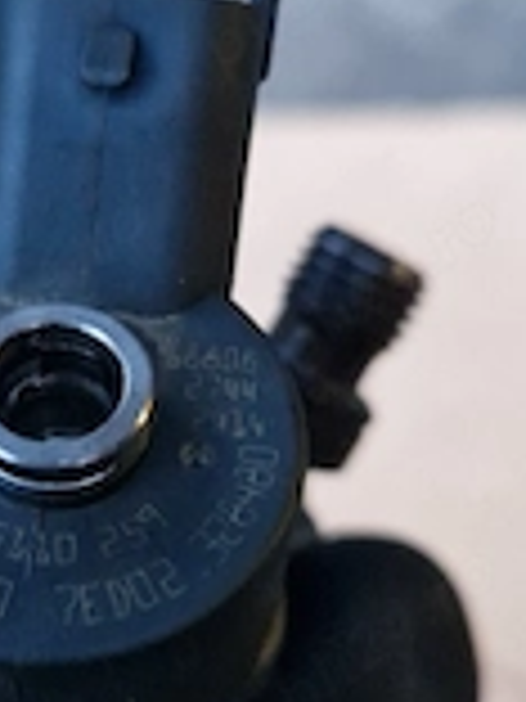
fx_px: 1195
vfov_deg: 32.7
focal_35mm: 59
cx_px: 90
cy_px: 364
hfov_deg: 24.3
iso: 640
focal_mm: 5.4
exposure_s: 1/33
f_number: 1.8
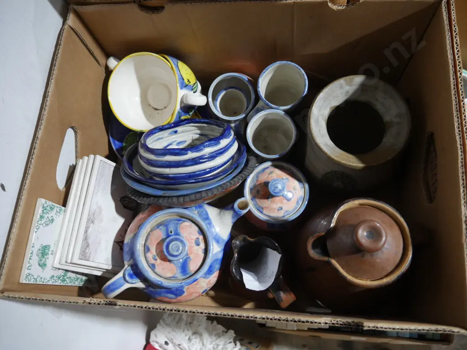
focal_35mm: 28
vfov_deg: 49.7
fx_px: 378
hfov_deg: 63.4
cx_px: 234
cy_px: 175
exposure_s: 1/60
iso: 1250
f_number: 3.5
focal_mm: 14
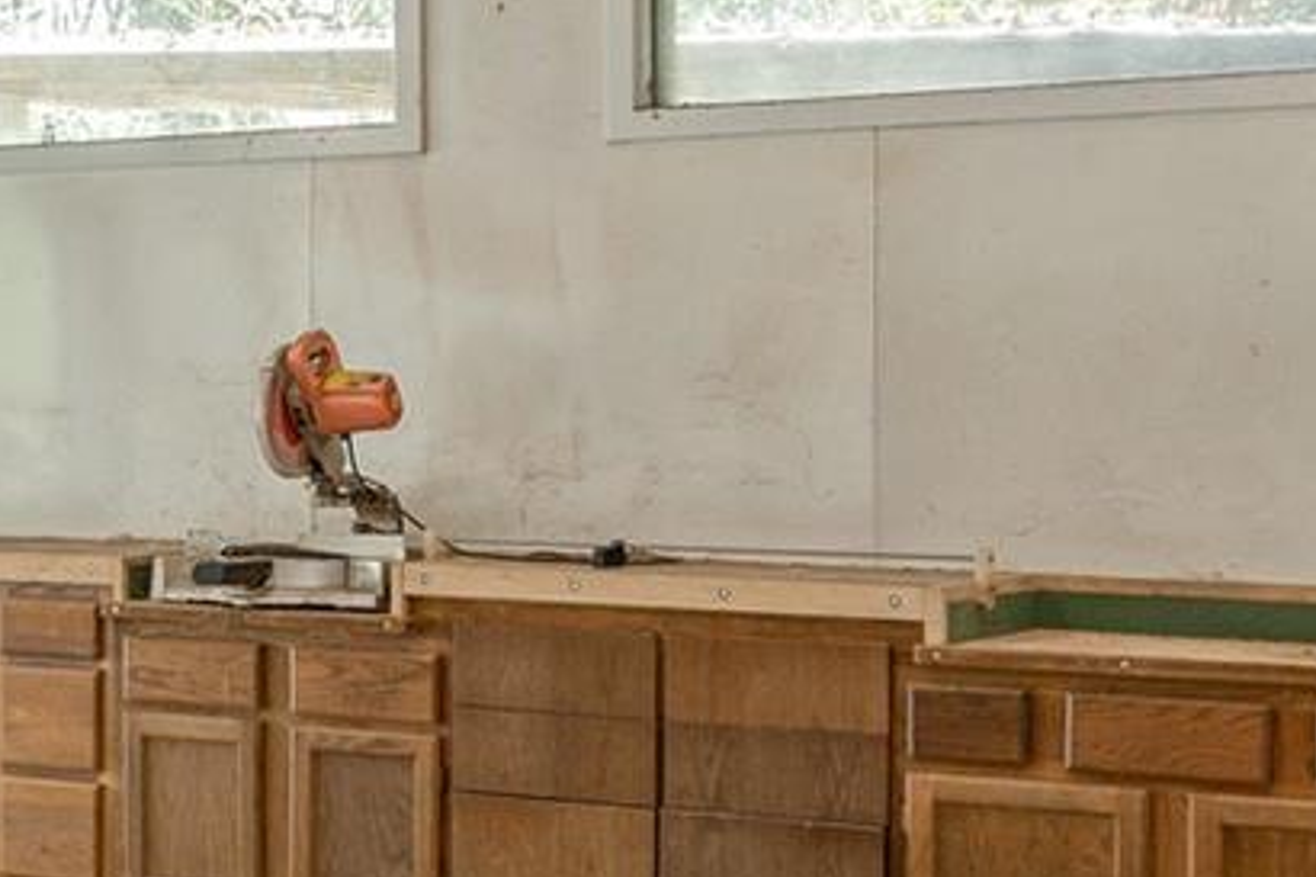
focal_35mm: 85
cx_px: -523
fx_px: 3106
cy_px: 469
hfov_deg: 21.1
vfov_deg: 16.1
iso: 320
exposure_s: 1/30
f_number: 7.1
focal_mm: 17
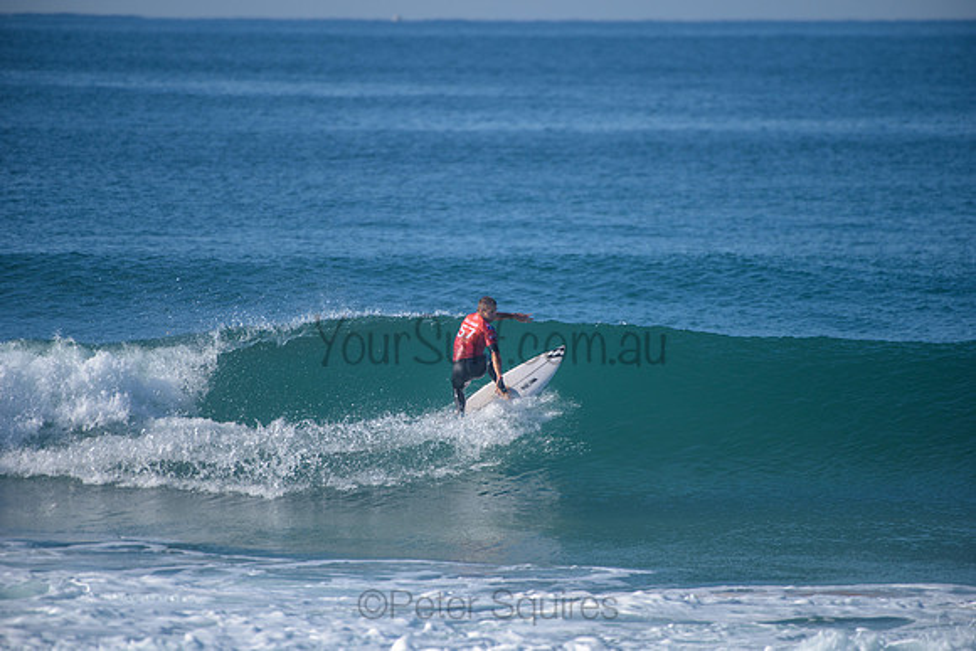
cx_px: 488
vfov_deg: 2.8
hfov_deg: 4.1
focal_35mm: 500
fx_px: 13558
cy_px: 326
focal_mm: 500
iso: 200
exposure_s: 1/2000
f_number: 5.6
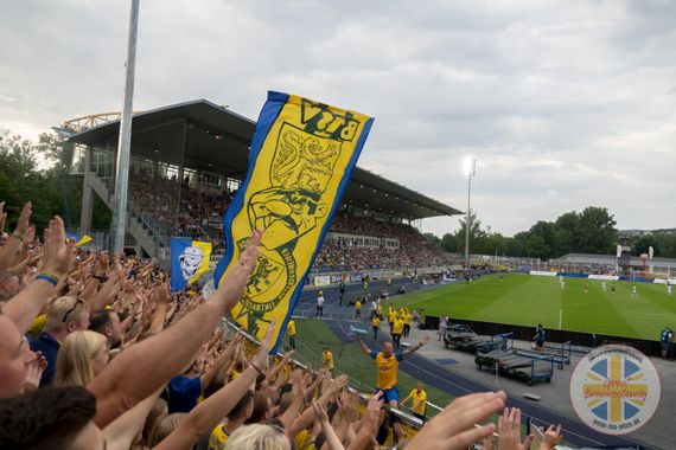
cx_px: 338
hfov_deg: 73.7
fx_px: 451
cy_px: 225
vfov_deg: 53.1
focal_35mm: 24
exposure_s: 1/1000
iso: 320
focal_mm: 8.8
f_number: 2.4
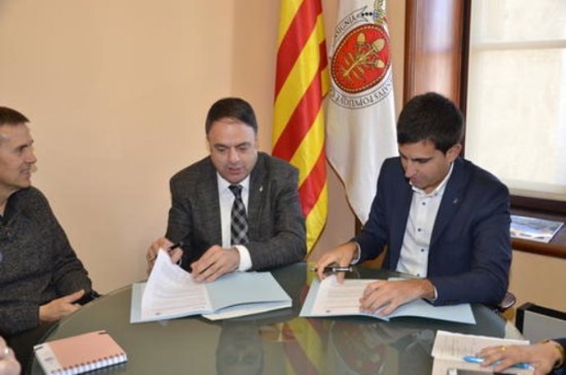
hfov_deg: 51.4
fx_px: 588
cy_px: 188
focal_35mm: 38
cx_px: 283
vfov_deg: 35.3
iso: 800
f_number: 4
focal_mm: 25
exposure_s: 1/60
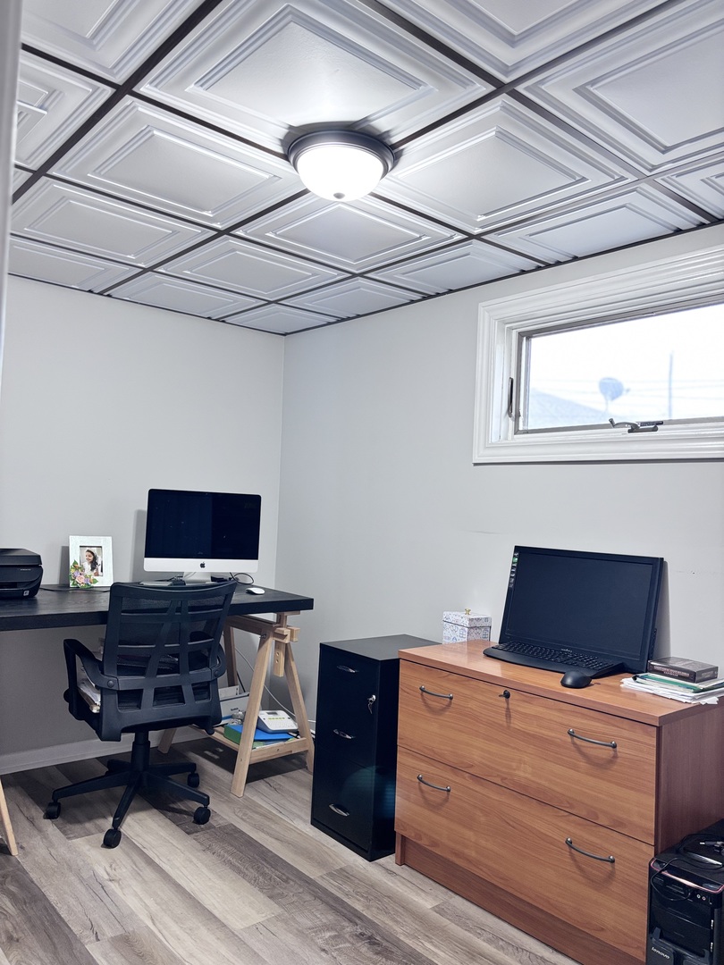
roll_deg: -2.8
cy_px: 482
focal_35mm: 26
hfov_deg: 53.1
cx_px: 362
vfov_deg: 67.3
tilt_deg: +1.8
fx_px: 725
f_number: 1.6
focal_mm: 5.96
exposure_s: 1/60
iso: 125
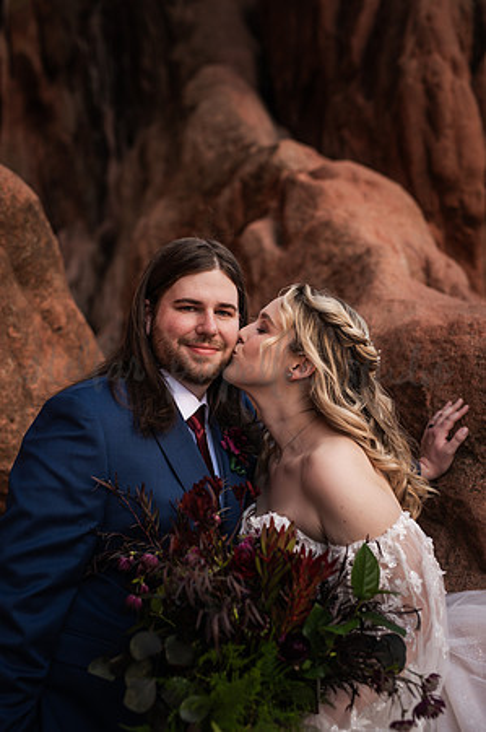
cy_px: 366
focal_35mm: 50
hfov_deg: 26.9
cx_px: 243
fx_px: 1015
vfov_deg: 39.6
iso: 250
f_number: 2.8
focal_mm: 50
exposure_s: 1/320
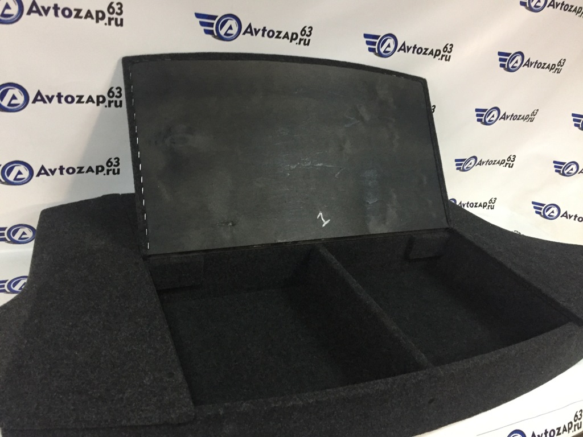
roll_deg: -11.3
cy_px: 218
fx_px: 488
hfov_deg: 61.7
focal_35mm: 29
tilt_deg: -28.3
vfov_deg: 48.2
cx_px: 292
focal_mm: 4.15
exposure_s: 1/20
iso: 250
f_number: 2.2
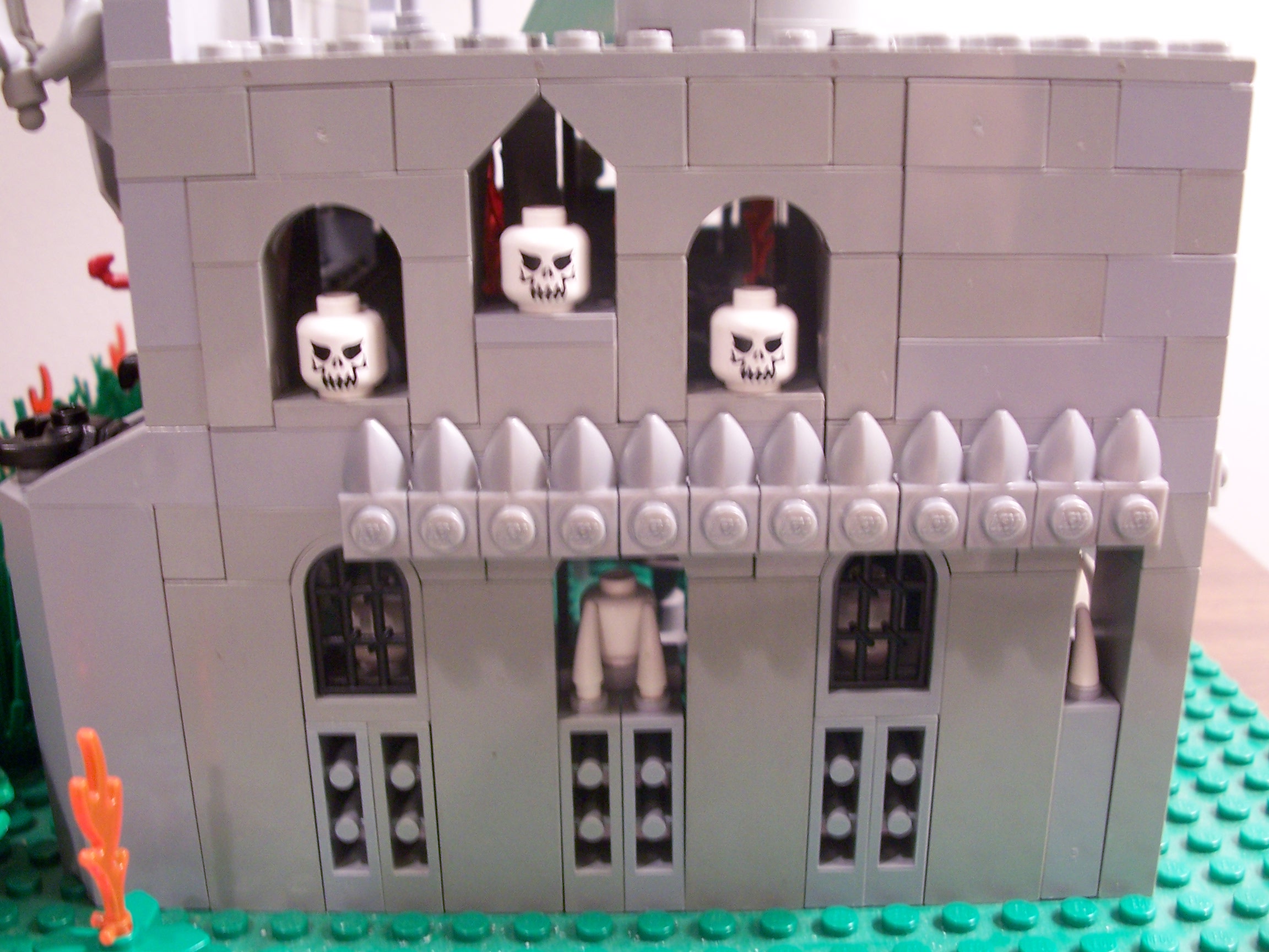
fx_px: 1283
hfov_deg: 52.6
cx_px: 634
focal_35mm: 35
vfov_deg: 40.7
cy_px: 476
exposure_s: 1/8
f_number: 2.8
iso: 140
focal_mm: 6
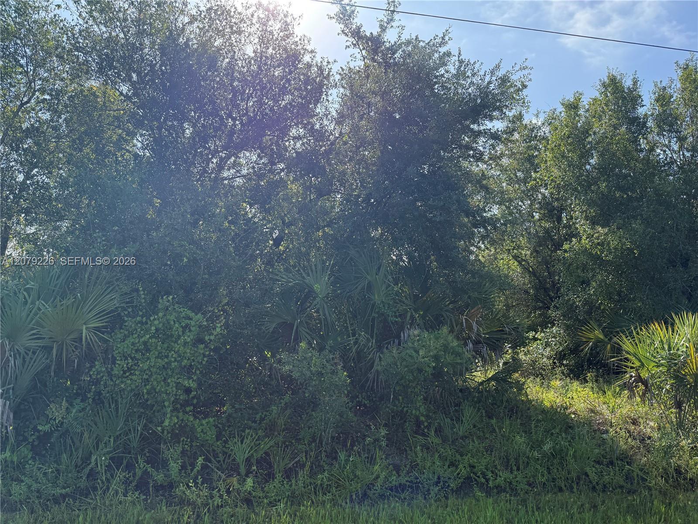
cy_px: 262
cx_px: 349
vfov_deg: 56.8
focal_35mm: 24
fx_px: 484
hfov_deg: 71.6
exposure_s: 1/2110
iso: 100
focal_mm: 6.76
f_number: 1.78
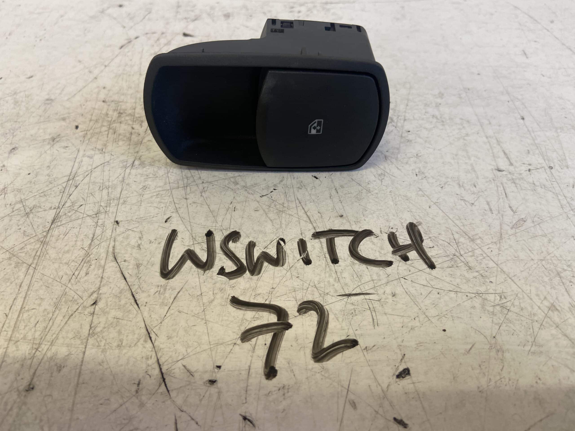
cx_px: 288
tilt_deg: -49.6
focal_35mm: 26
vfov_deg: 53.1
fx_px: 432
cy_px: 216
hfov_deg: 67.3
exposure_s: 1/50
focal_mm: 4.25
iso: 80
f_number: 1.8
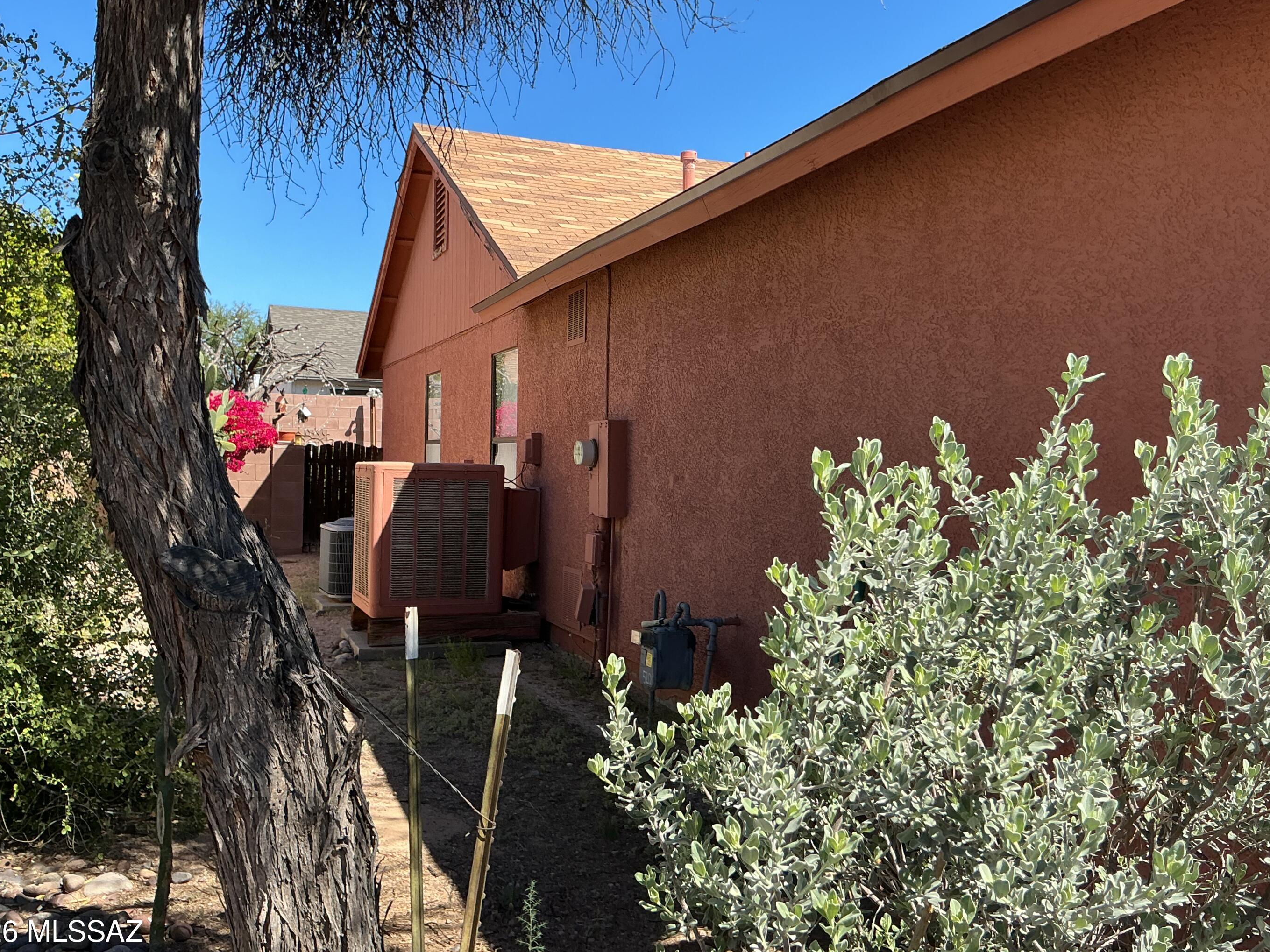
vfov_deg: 44.1
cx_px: 629
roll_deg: -0.7
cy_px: 454
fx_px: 1174
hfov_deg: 56.8
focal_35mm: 32
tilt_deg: +0.9
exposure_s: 1/739
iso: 25
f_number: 1.8
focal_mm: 3
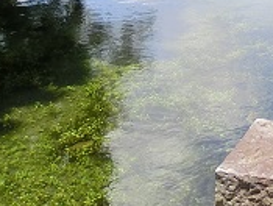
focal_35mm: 114
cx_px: 264
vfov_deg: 12.1
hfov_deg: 16.9
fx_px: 901
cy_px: -148
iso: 80
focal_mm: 4.5
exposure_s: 1/400
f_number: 3.5
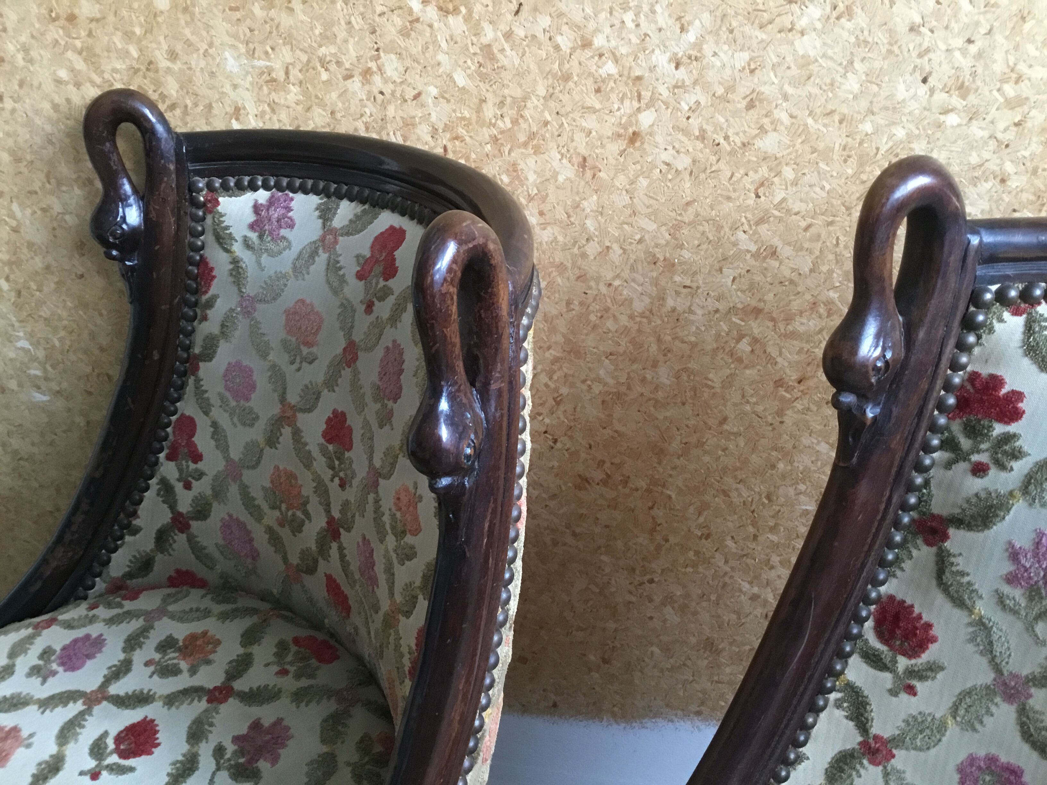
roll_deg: +3.2
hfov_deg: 58.4
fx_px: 938
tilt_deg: -27.6
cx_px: 524
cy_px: 392
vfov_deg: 45.4
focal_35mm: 31
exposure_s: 1/33
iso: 160
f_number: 2.4
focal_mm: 3.3
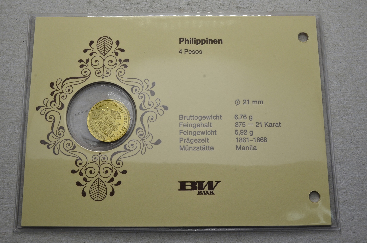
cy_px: 122
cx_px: 184
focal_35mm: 39
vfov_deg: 34.1
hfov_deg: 49.6
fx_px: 397
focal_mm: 26
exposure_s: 1/250
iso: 400
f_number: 14
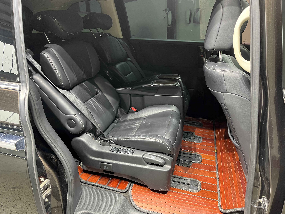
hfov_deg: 67.3
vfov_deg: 53.1
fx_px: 214
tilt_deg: -21.8
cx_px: 142
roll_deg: +2.3
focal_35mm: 26
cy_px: 107
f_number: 1.6
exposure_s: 1/50
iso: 160
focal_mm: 5.1
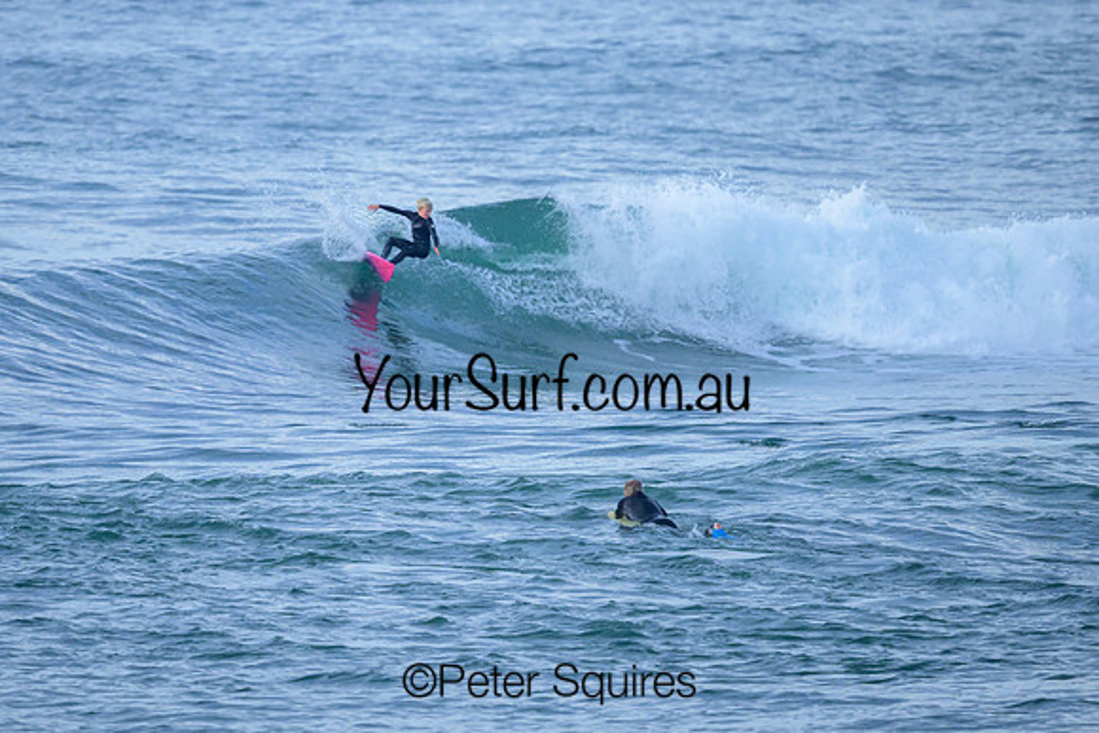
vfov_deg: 1.3
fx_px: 33530
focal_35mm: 1098
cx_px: 477
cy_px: 313
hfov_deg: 1.9
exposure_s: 1/2000
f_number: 6.3
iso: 640
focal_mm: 800
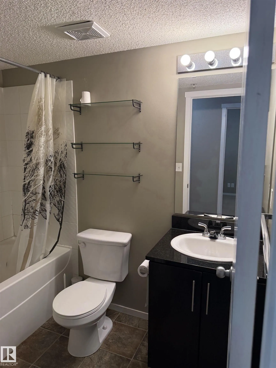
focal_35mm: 24
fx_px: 255
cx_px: 138
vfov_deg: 71.6
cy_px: 184
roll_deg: -1.3
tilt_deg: -11.0
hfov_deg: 56.8
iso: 200
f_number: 1.78
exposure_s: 1/120
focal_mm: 6.76
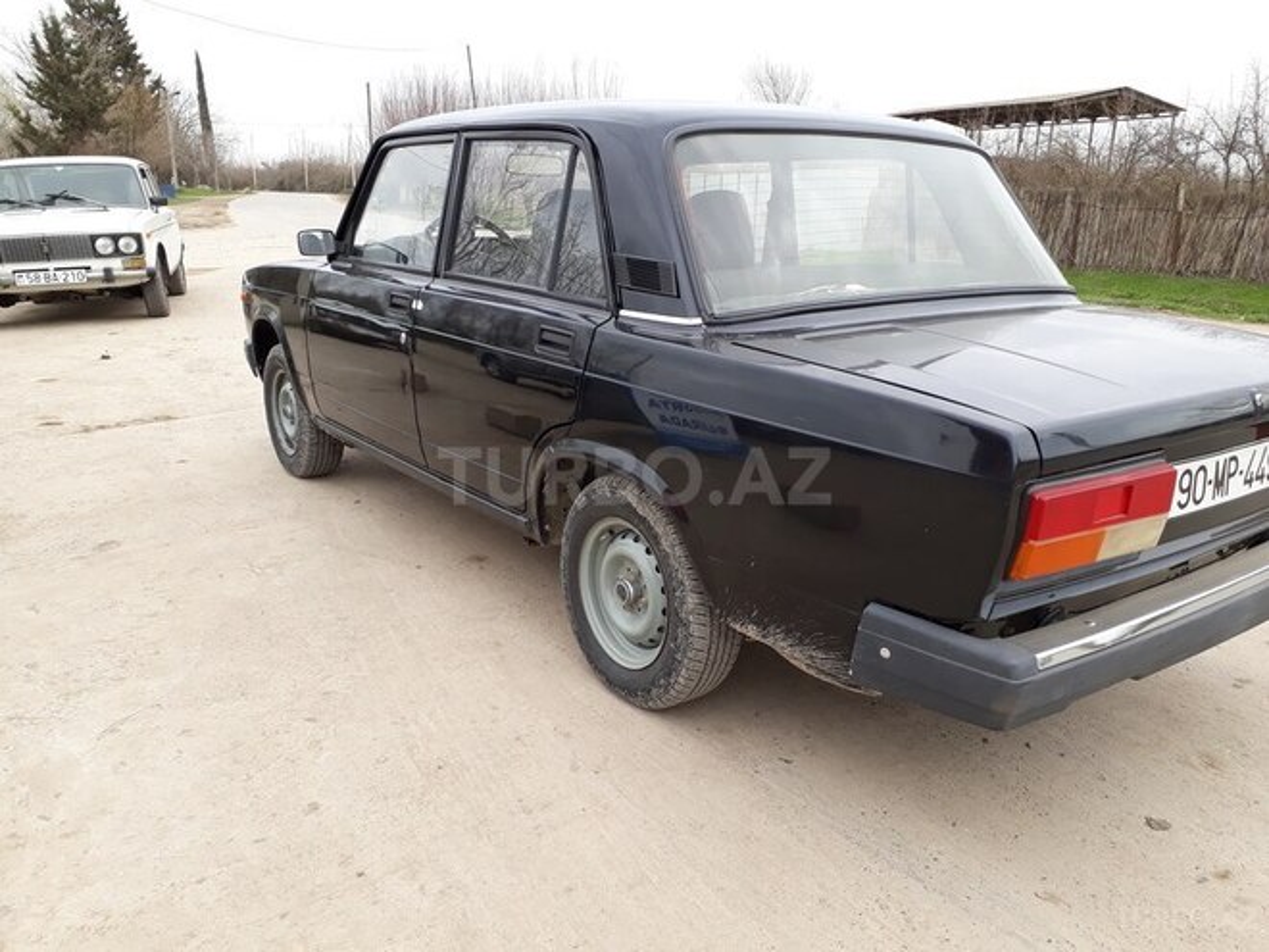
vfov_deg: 51.4
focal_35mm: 27
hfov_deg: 65.3
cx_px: 634
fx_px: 990
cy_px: 476
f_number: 1.9
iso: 40
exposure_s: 1/335
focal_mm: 3.6
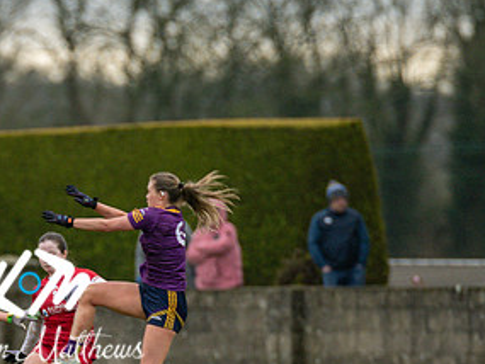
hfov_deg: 2.1
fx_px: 12951
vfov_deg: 1.6
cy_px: 445
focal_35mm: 924
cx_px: 38
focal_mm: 300
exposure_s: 1/640
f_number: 2.8
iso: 400
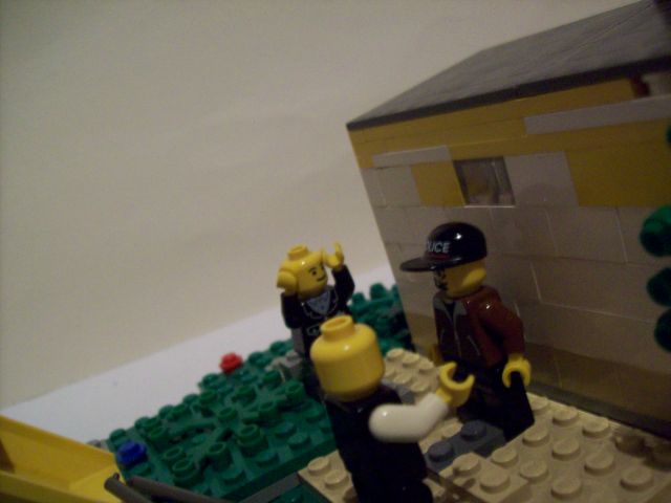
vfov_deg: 39.7
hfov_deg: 51.4
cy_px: 252
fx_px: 698
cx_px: 336
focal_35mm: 36
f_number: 2.7
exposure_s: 1/5.66
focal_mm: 6
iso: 200
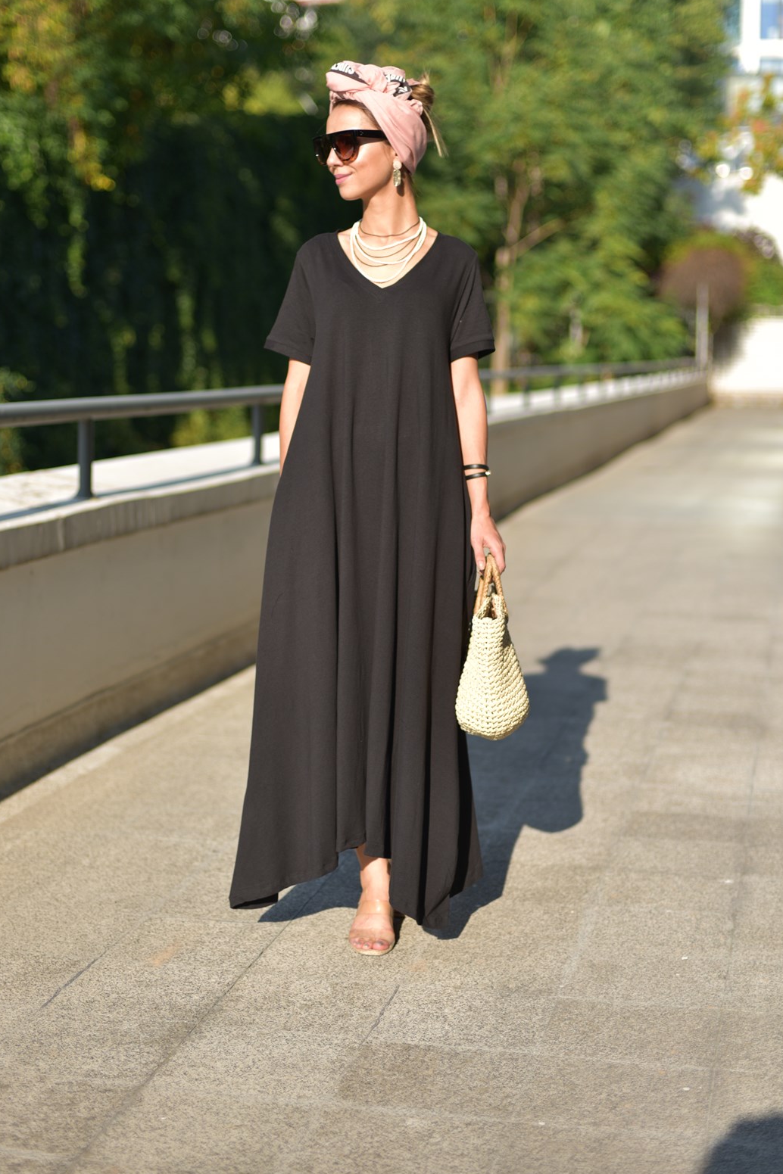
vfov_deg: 34.4
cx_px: 351
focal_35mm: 58
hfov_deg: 23.4
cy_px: 514
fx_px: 1892
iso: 80
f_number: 2
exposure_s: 1/2500
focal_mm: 50
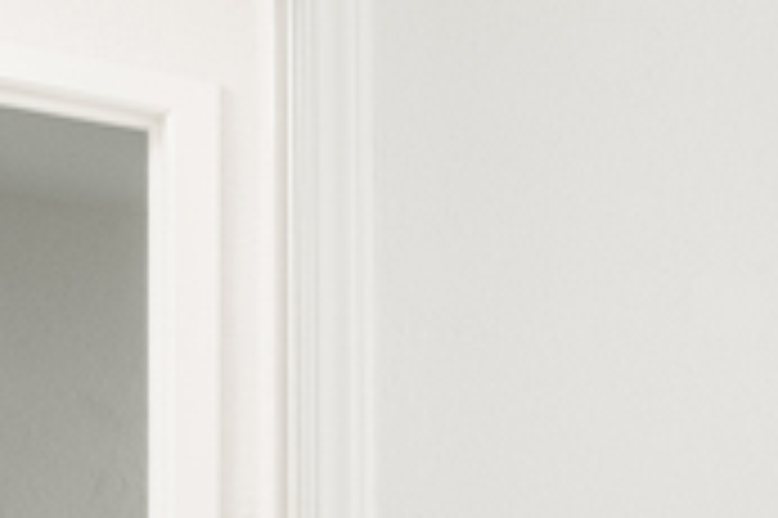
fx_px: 1533
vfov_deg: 18.2
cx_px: 1610
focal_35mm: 71
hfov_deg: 17.9
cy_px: 626
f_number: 5.6
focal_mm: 8.1
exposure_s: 1/8
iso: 800
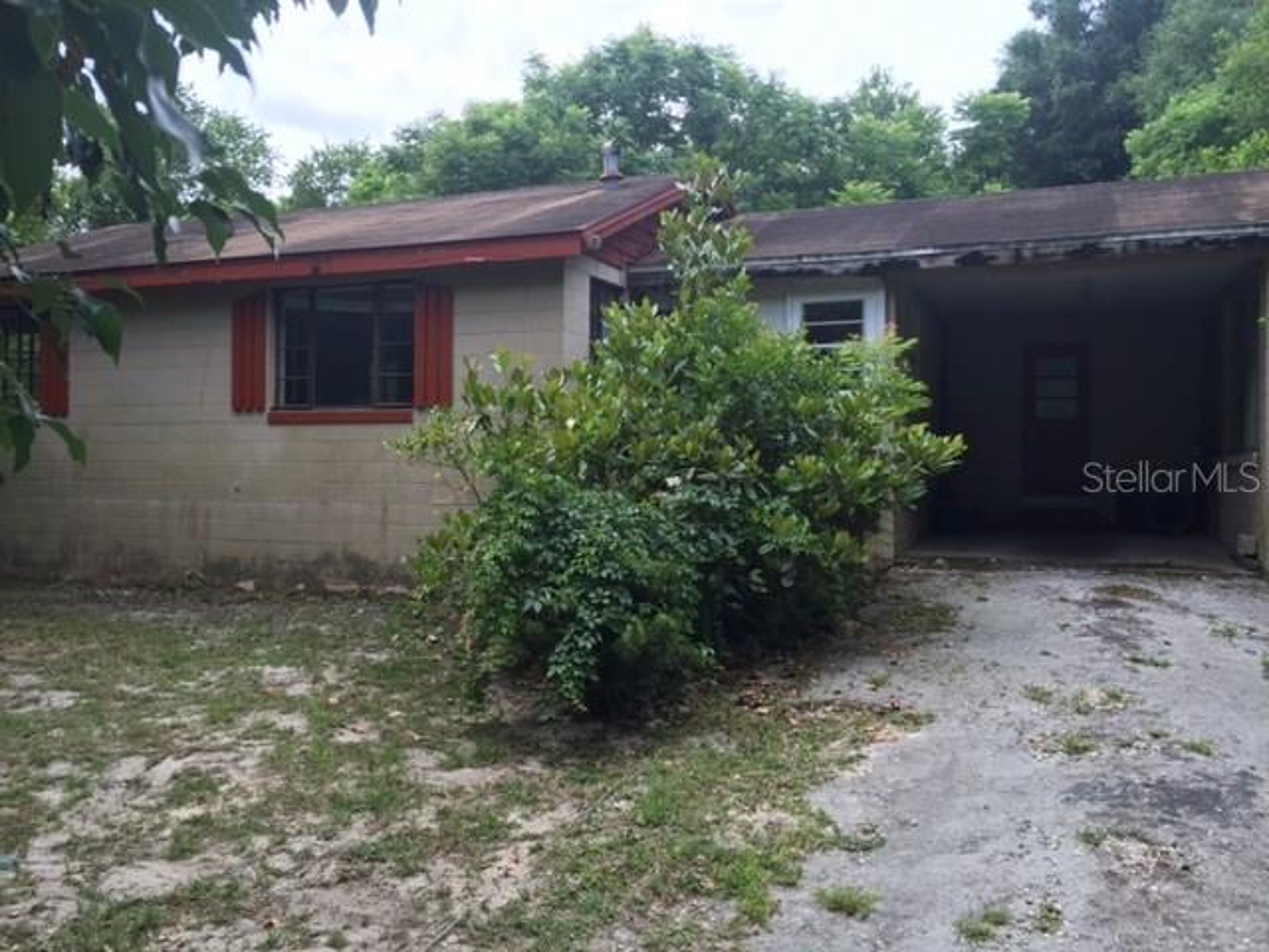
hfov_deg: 61.7
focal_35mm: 29
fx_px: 1063
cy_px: 476
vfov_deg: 48.2
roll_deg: -1.3
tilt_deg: +0.1
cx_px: 634
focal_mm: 4.15
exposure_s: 1/534
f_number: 2.2
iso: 32
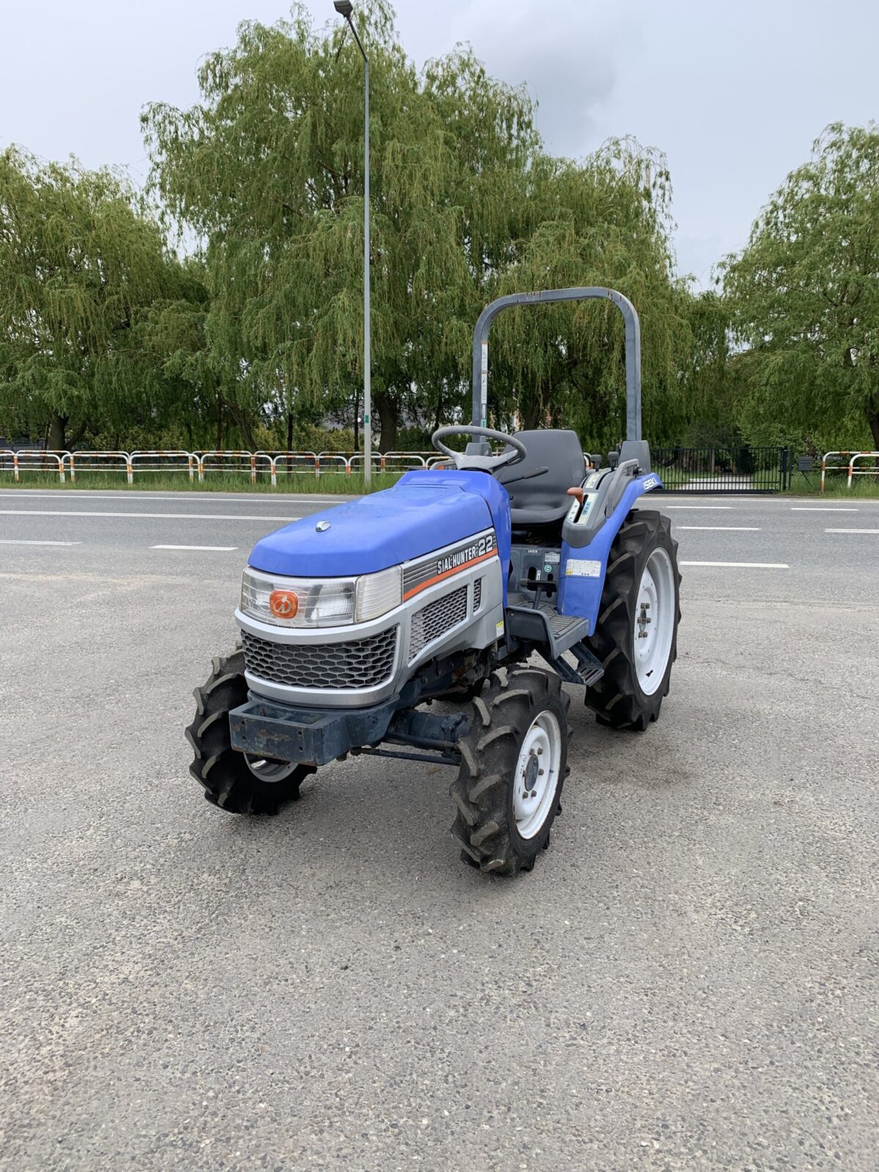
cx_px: 440
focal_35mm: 26
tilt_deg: -7.5
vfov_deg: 67.3
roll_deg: +1.4
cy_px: 586
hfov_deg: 53.1
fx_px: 880
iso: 25
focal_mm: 4.25
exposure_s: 1/1032
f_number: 1.8
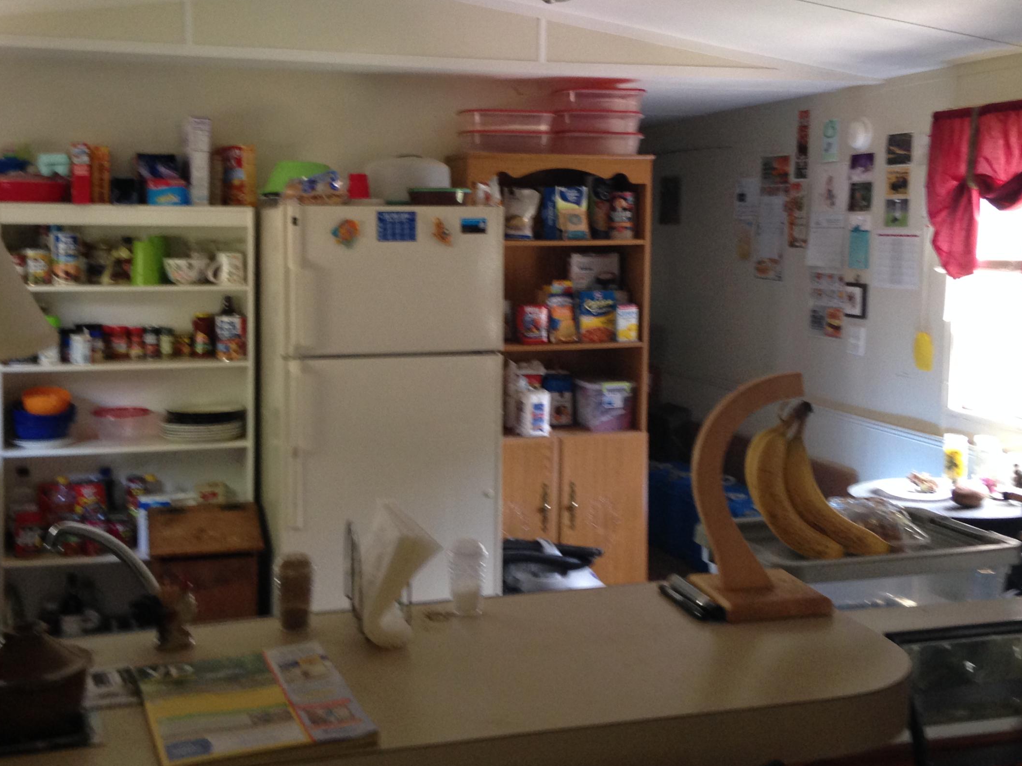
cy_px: 325
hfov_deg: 40.4
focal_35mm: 47
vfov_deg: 30.8
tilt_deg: -5.3
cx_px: 506
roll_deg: +0.2
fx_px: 1388
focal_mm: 4.12
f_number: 2.4
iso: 125
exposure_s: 1/20
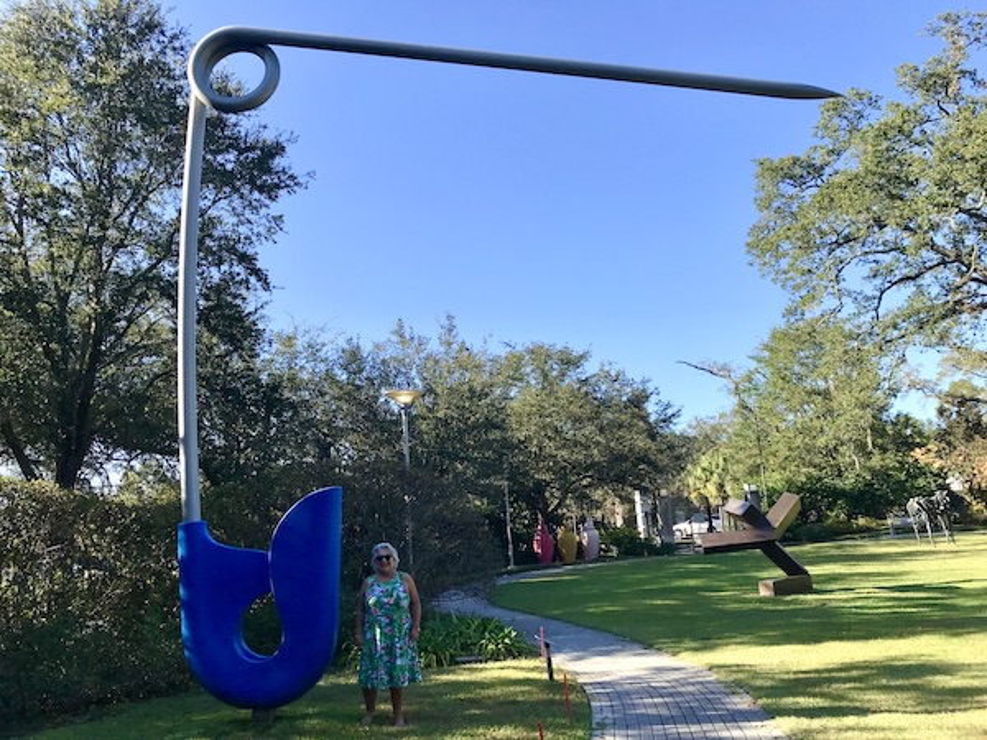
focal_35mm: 28
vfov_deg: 49.7
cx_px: 494
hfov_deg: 63.4
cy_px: 370
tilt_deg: +11.1
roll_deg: +4.0
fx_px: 798
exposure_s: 1/1100
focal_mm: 3.99
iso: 20
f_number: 1.8
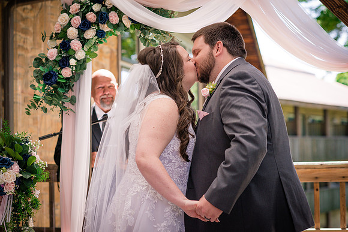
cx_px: 174
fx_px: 822
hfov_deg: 23.9
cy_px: 116
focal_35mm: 85
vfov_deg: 16.1
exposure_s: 1/800
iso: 400
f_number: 3.5
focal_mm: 85
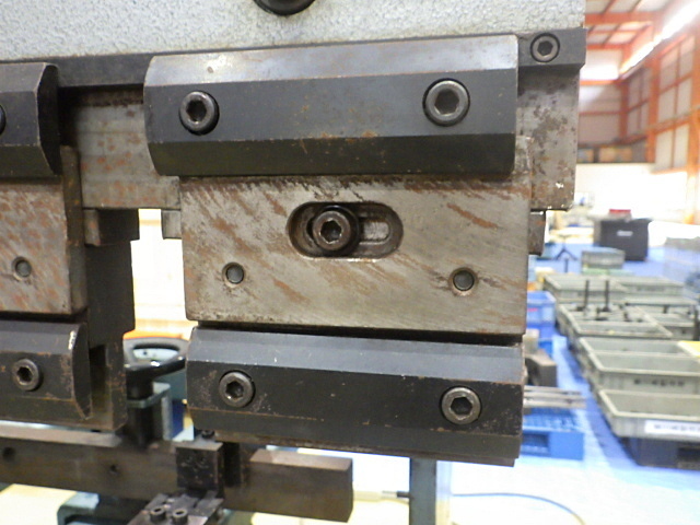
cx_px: 350
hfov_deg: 63.4
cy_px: 262
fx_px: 566
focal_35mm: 28
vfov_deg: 49.7
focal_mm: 5
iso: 1600
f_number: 3.5
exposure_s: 1/25
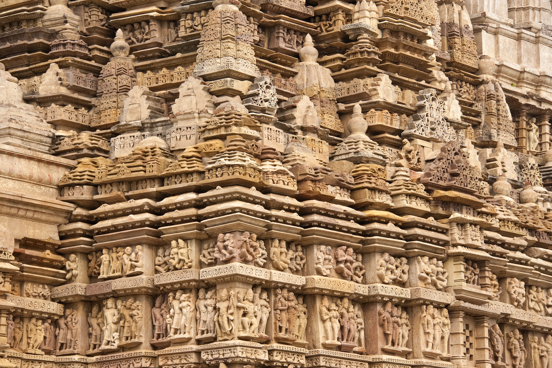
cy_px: 184
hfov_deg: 15.2
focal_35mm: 135
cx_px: 276
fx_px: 2069
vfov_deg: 10.1
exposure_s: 1/320
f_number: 9
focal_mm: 135
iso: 400
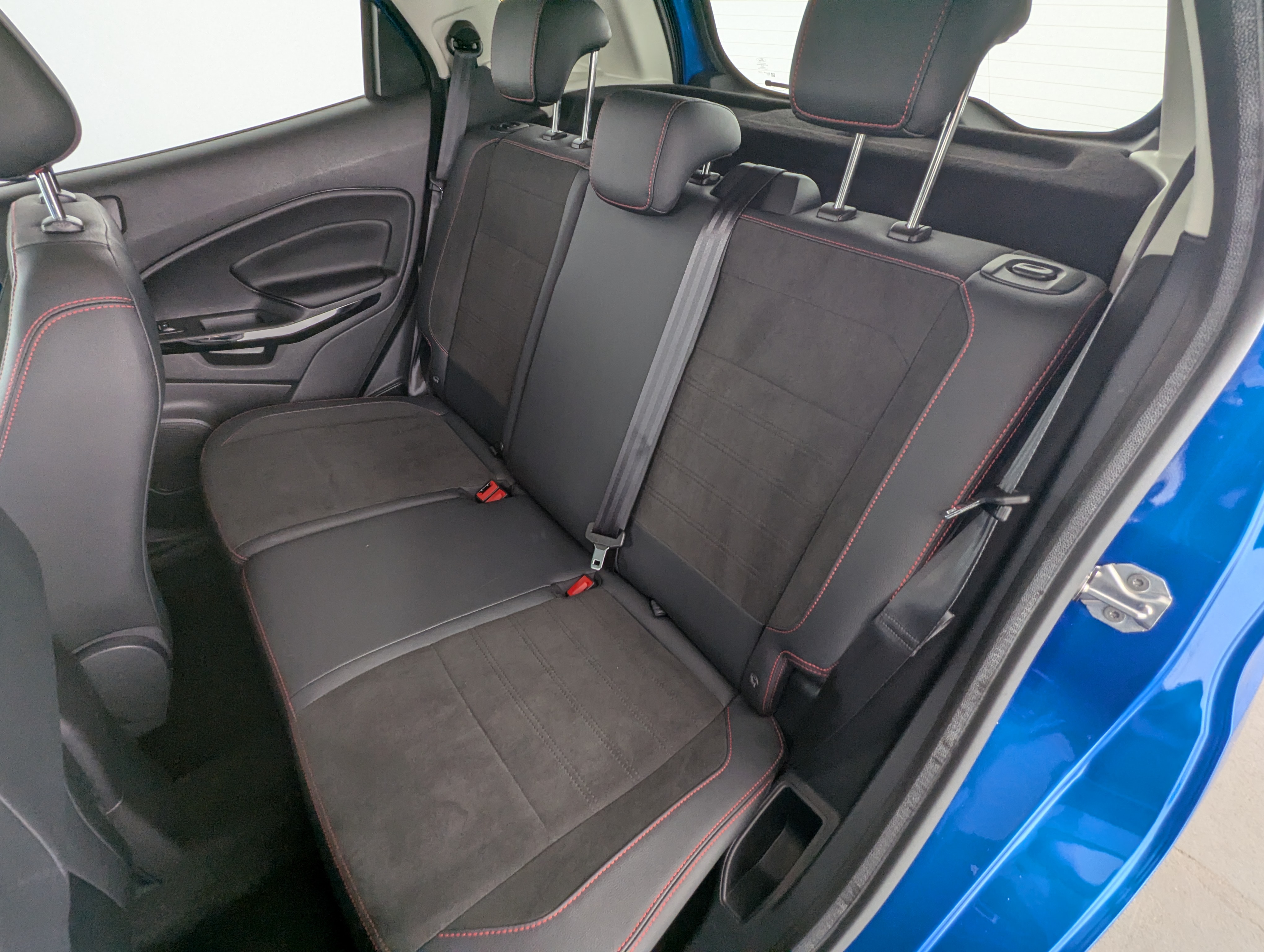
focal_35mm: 16
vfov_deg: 78.2
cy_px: 476
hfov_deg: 94.4
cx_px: 632
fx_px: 585
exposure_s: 1/35
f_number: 2.2
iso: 81
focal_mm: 2.35
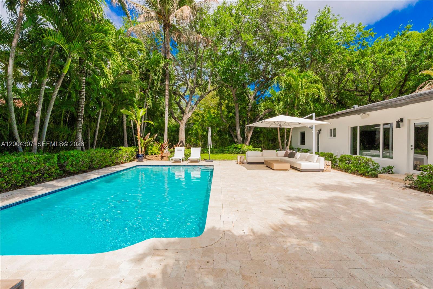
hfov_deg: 95.0
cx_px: 216
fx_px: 198
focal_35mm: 16
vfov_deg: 72.0
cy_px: 144
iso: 250
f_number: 9
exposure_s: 1/1250
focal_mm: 11
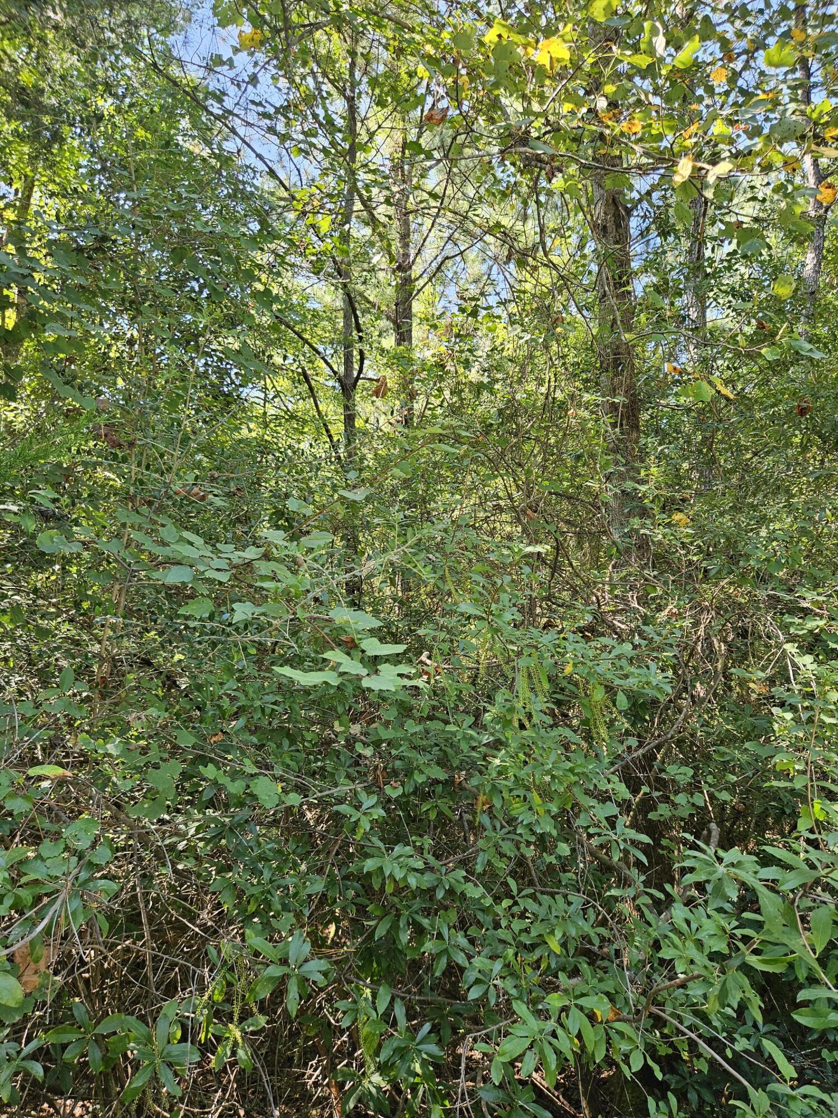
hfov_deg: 58.9
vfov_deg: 73.9
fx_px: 742
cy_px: 559
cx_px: 419
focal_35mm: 23
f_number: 1.8
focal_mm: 5.4
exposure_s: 1/120
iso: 40
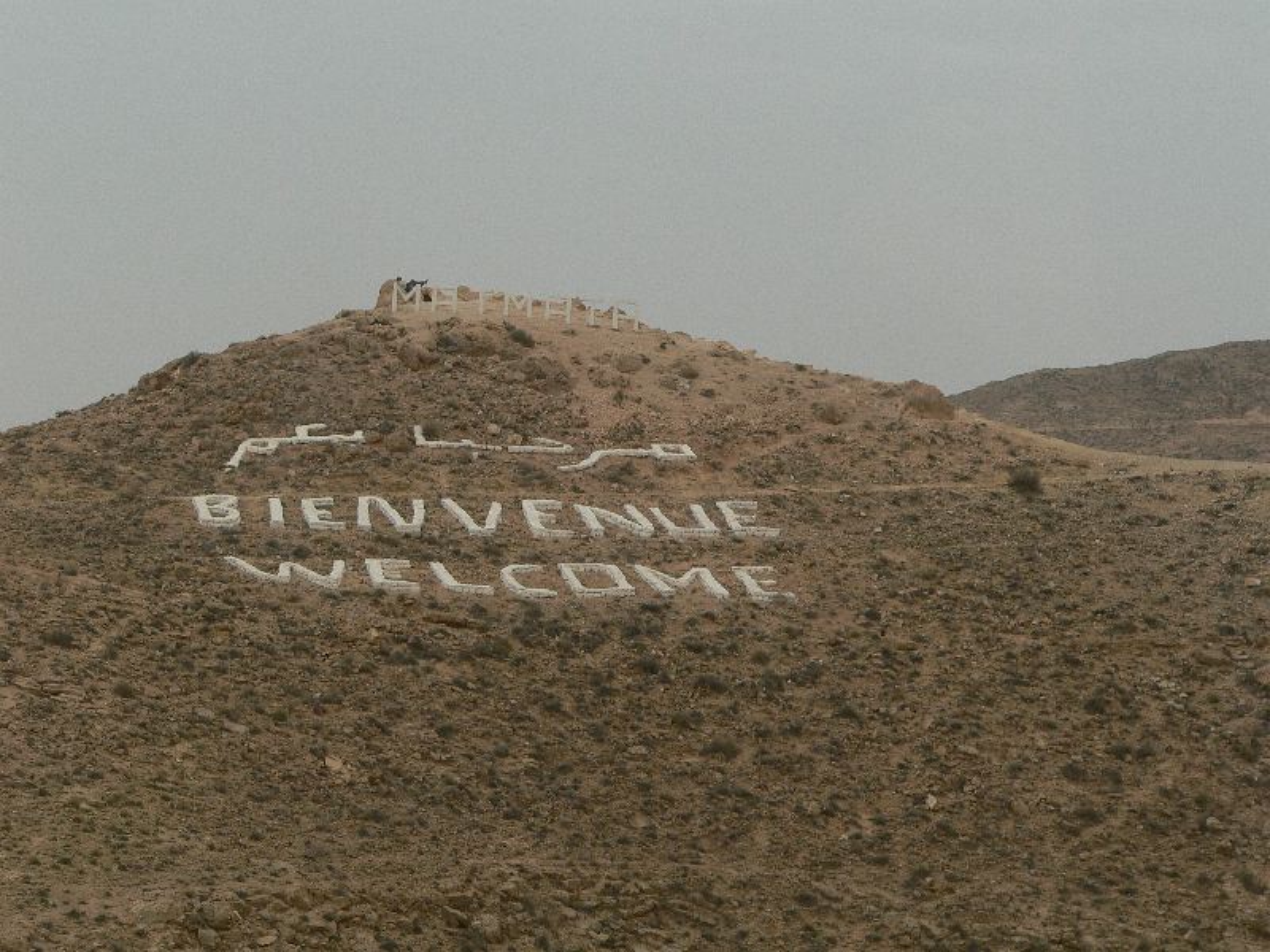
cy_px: 476
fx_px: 4072
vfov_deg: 13.3
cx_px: 635
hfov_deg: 17.7
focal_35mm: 111
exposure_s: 1/500
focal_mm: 18.5
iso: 80
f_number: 5.2
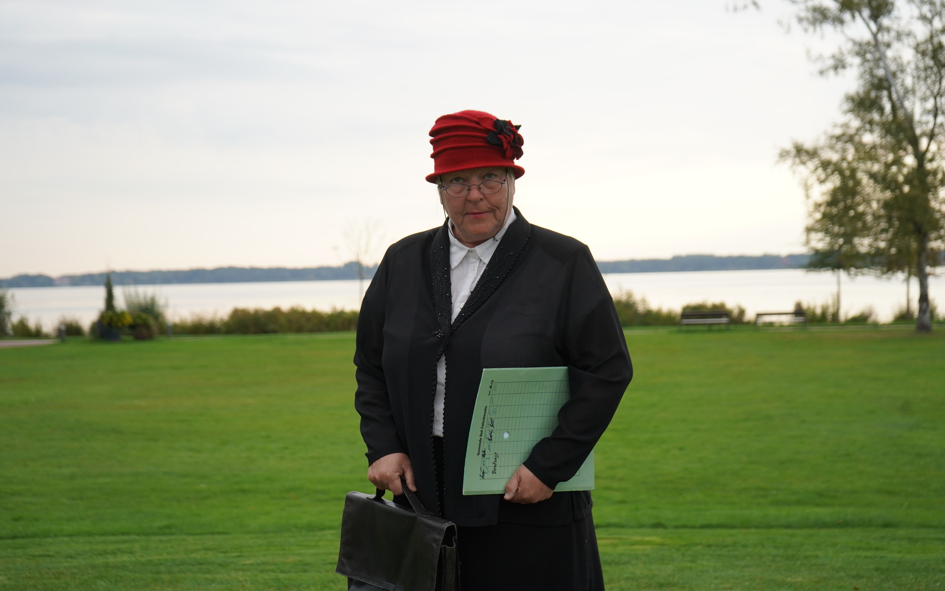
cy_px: 286
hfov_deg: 35.7
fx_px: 1468
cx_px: 479
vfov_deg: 22.7
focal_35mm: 57
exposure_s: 1/160
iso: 640
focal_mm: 55
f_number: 5
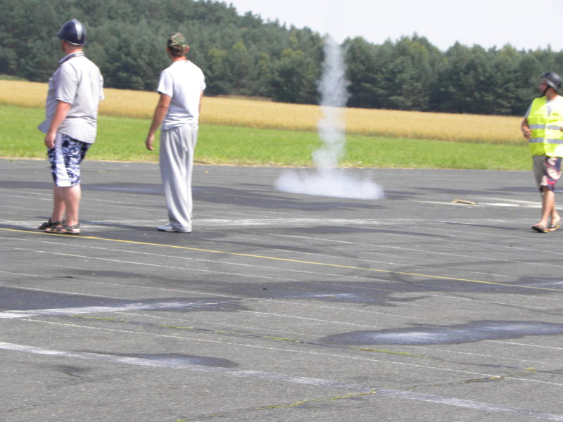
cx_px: 282
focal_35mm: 184
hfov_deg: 10.7
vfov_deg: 8.1
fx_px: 2993
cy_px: 211
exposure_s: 1/240
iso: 64
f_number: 5
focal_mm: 32.7
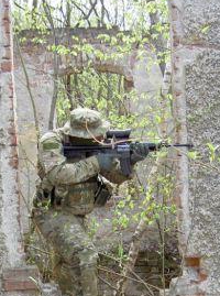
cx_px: 113
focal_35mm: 65
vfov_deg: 29.3
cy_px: 232
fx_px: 554
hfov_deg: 22.5
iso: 100
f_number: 2.8
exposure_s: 1/64.1
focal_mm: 8
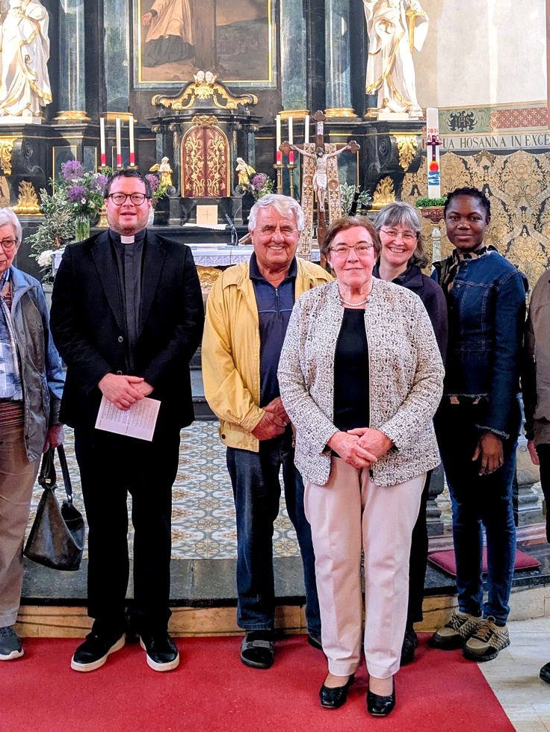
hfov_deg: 28.5
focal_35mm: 51
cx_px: 226
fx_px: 1079
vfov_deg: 36.1
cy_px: 133
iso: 208
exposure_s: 1/25
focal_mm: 5.43
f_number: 1.89
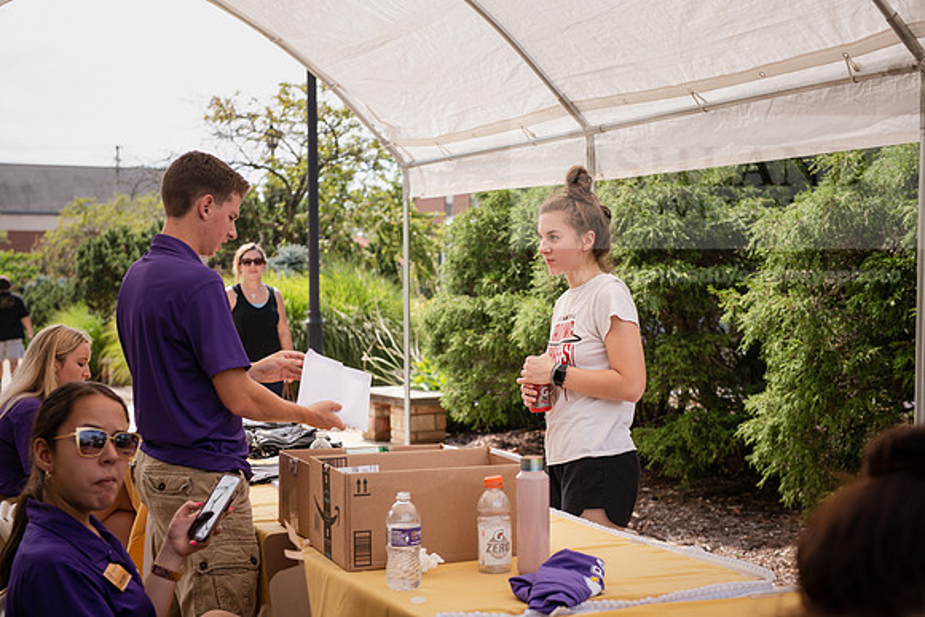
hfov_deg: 34.5
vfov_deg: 23.4
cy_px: 308
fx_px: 1491
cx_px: 462
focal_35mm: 58
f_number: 4.5
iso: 50
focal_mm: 58
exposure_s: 1/160
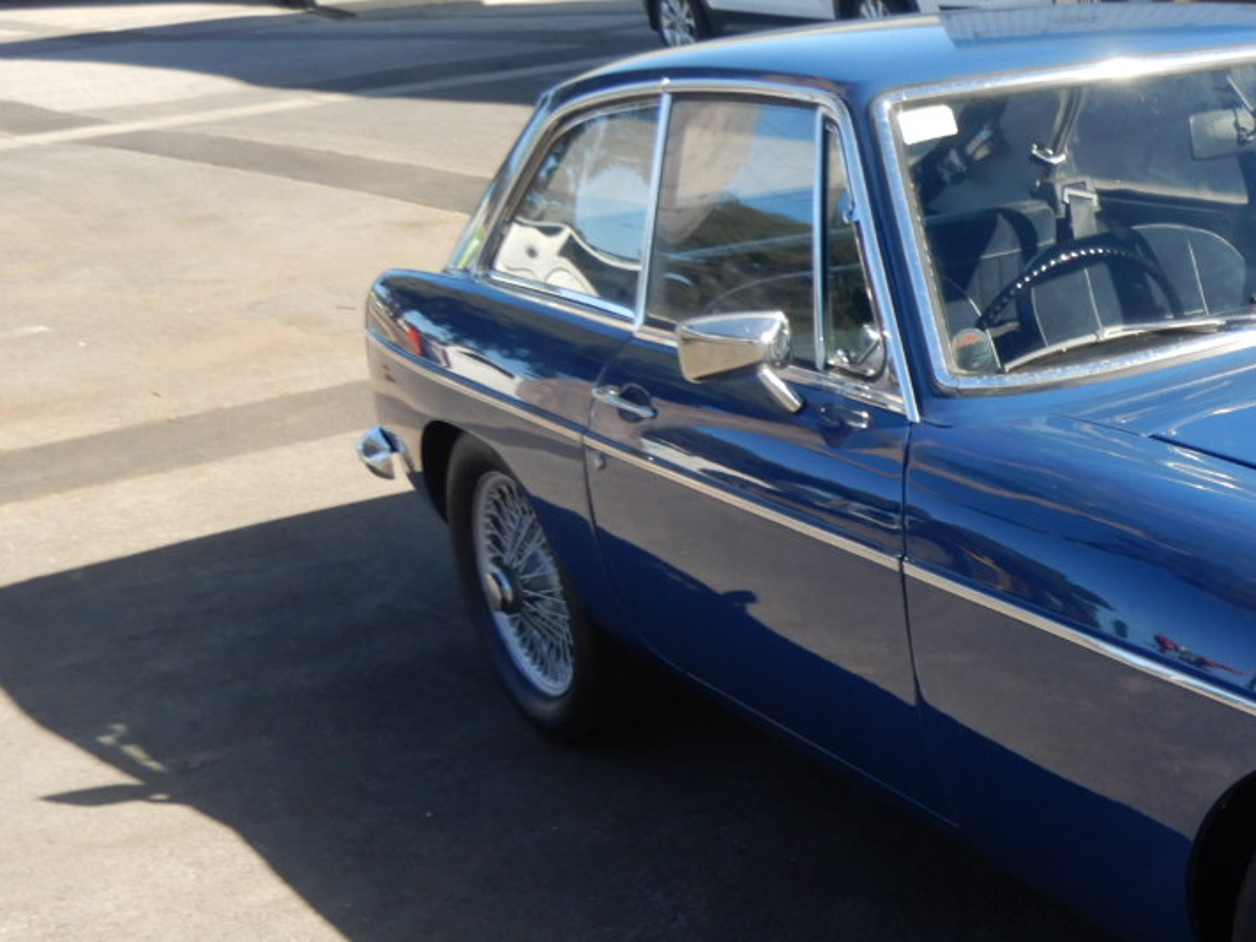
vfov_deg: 26.9
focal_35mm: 54
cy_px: 601
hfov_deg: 31.3
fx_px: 1959
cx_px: 1408
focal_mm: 4.3
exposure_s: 1/400
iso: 80
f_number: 3.4
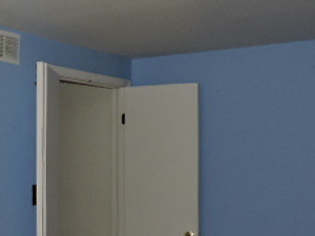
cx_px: -59
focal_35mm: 64
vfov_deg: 22.9
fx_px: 582
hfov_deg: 26.9
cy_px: 143
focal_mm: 4.3
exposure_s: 1/30
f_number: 3
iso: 200
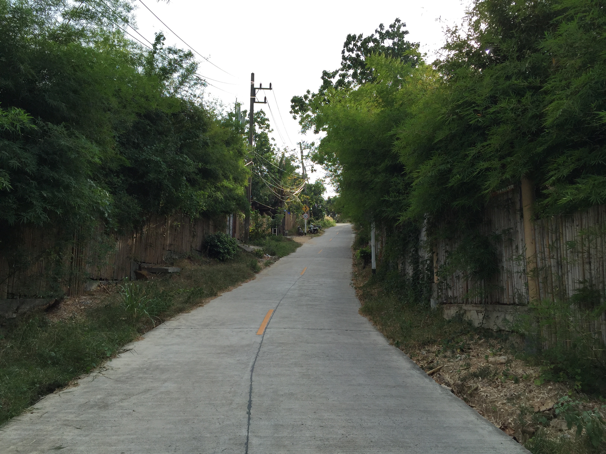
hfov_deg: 61.7
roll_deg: -0.4
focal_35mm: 29
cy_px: 227
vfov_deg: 48.2
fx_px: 508
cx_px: 303
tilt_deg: +7.7
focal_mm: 4.15
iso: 32
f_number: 2.2
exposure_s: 1/1163
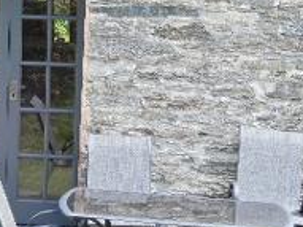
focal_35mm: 183
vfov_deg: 8.1
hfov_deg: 10.7
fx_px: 1601
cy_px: 114
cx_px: 17
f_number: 6.3
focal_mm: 12.5
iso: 80
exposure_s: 1/40
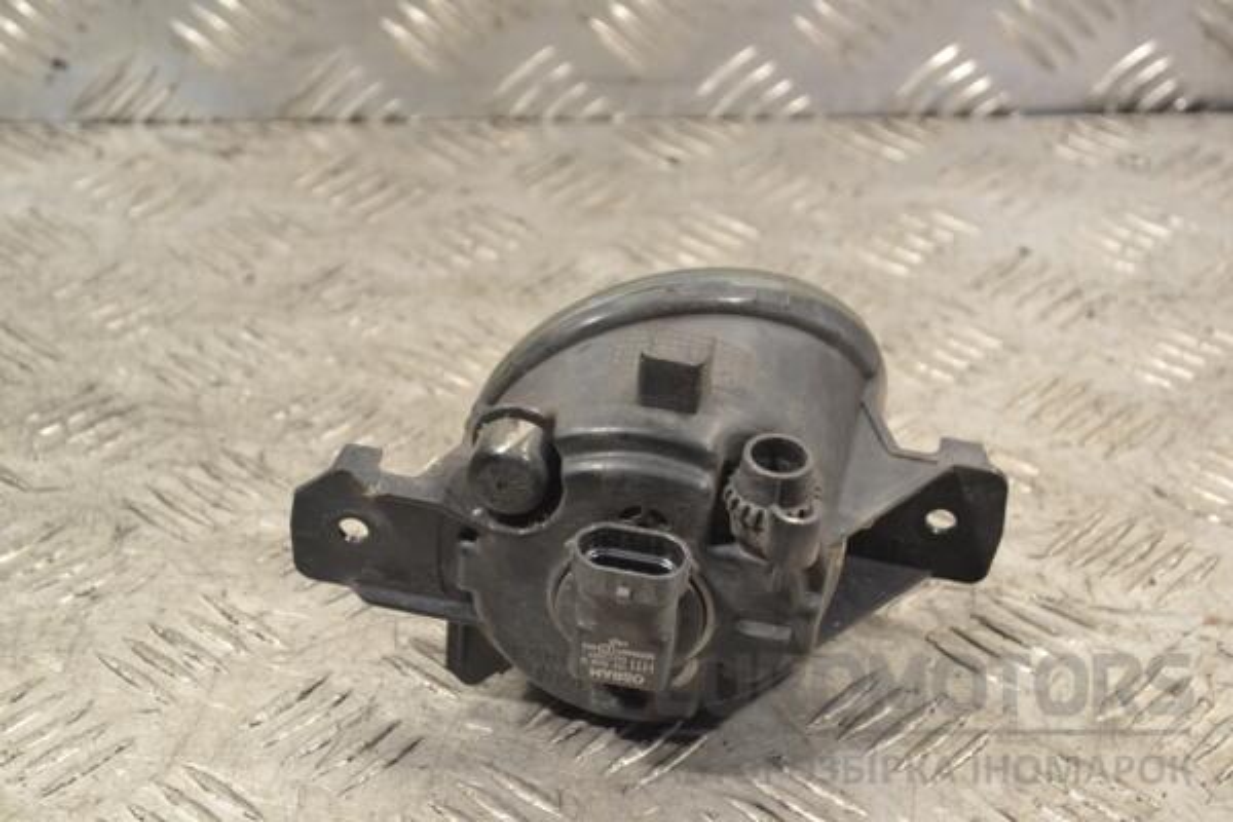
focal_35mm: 82
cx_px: 616
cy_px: 411
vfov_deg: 16.6
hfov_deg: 24.6
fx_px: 2825
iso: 3200
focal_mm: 55
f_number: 8
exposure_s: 1/250
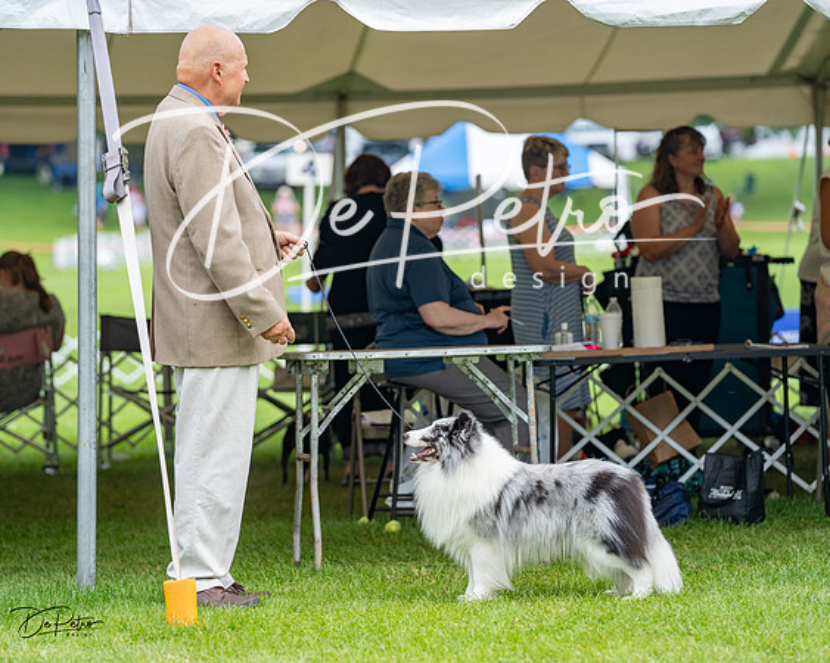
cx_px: 415
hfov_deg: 11.2
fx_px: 4235
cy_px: 332
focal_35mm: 172
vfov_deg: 9.0
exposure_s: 1/800
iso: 250
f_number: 3.5
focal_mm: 150
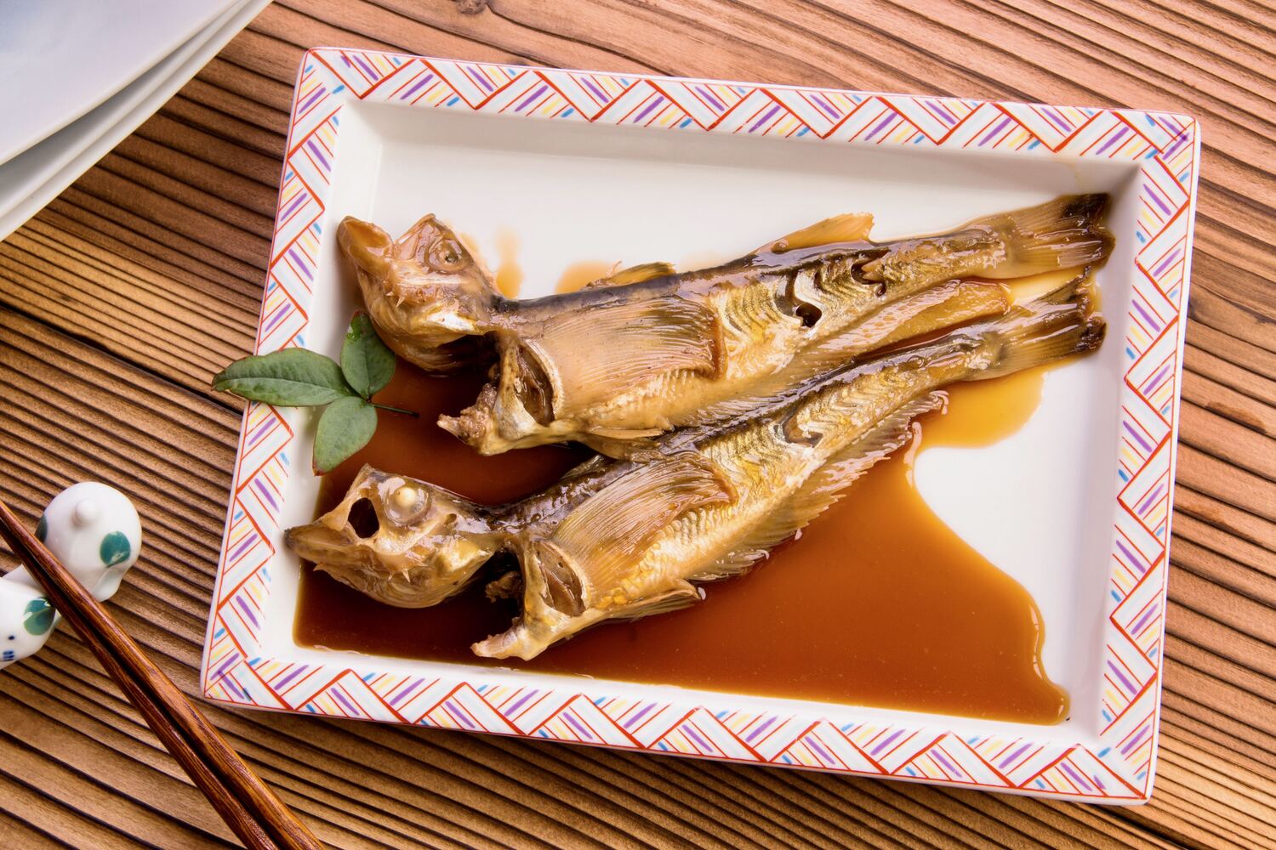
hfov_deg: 27.0
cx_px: 638
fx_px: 2658
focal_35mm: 75
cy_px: 425
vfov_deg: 18.2
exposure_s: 1/125
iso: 100
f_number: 13
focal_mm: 50
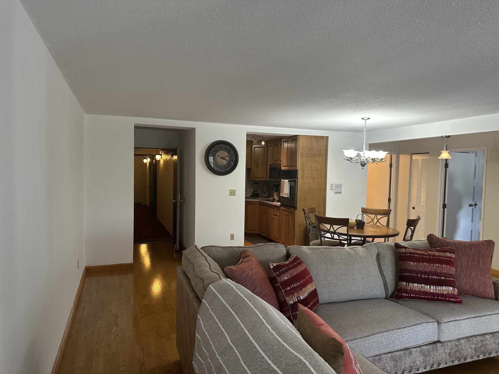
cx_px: 250
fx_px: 346
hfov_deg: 71.6
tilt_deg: -2.5
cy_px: 187
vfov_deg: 56.8
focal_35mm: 24
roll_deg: -1.6
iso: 200
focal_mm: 6.86
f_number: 1.78
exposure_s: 1/60
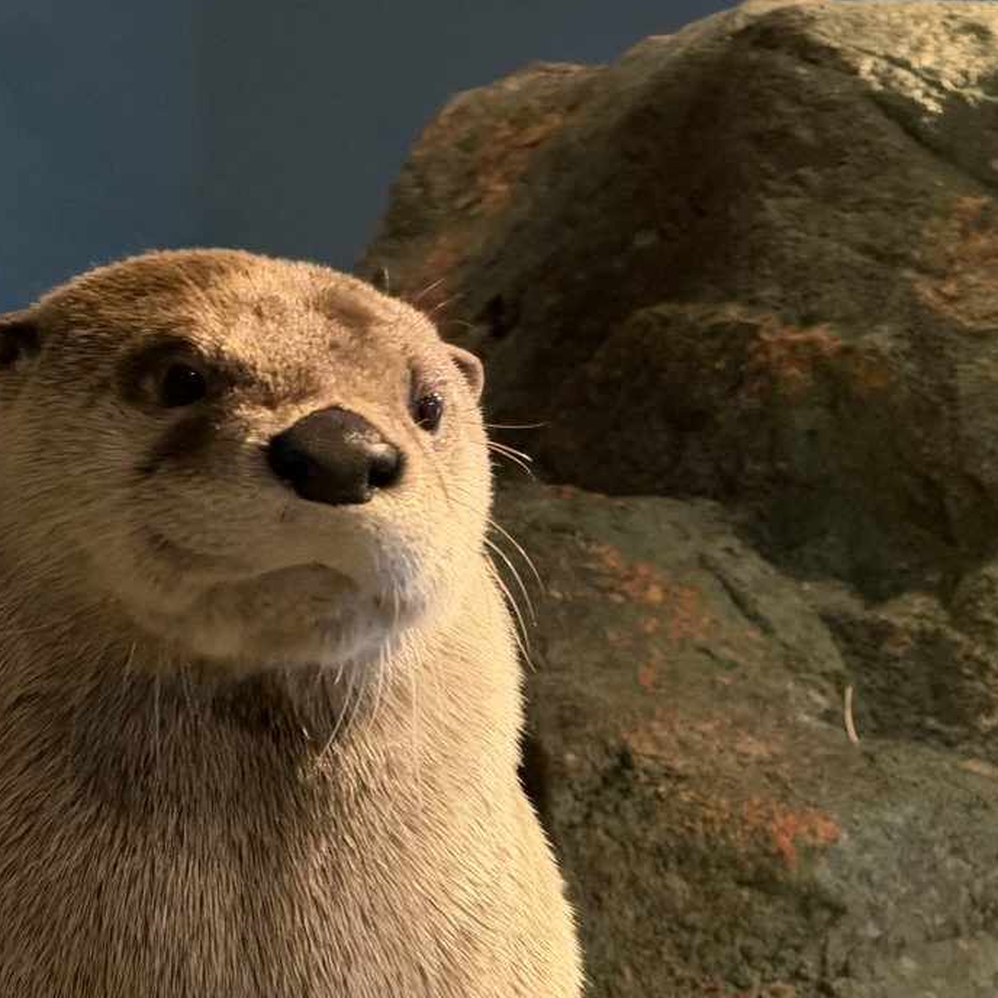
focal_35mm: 263
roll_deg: -0.6
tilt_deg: +8.4
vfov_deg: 6.6
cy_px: 870
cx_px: 748
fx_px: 8579
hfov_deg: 6.7
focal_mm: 16.89
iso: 400
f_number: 2.8
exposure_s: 1/60
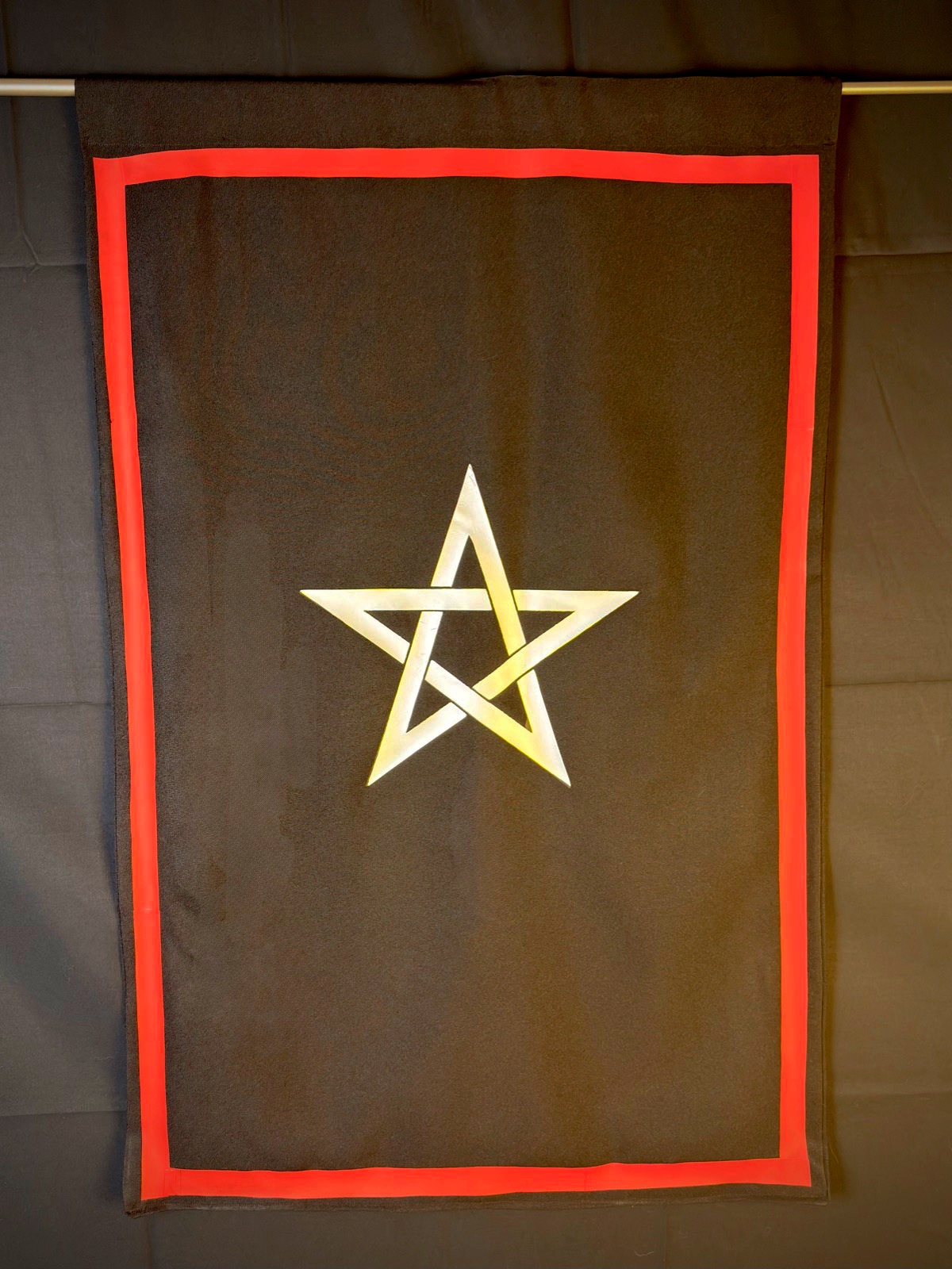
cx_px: 476
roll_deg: +1.1
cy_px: 634
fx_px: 1027
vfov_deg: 63.4
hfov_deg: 49.7
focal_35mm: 28
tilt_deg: -6.7
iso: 250
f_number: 1.78
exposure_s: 1/42
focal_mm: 6.76
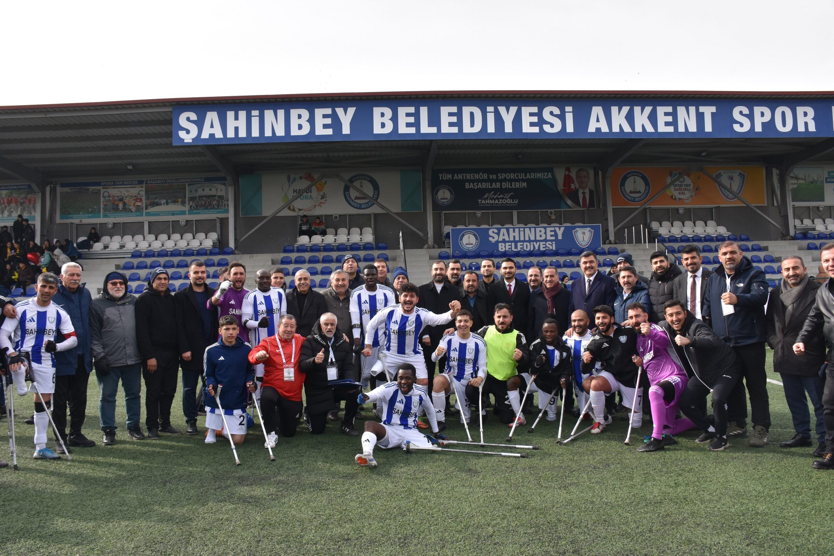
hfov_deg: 67.4
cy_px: 278
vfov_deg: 47.9
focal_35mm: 27
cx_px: 417
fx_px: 625
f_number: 8
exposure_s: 1/500
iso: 400
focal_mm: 18
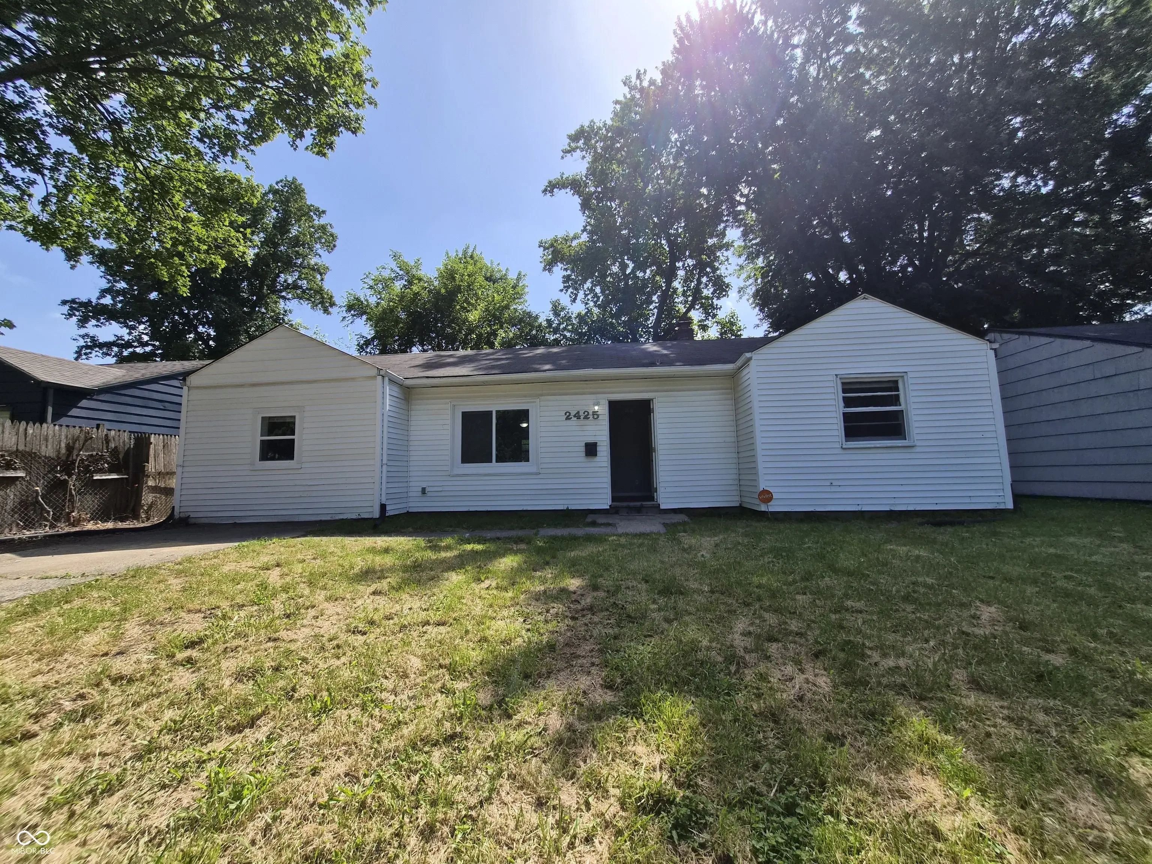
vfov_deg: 89.9
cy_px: 432
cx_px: 576
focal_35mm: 13
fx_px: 433
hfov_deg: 106.2
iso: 25
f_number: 2.2
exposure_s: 1/1384
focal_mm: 1.7
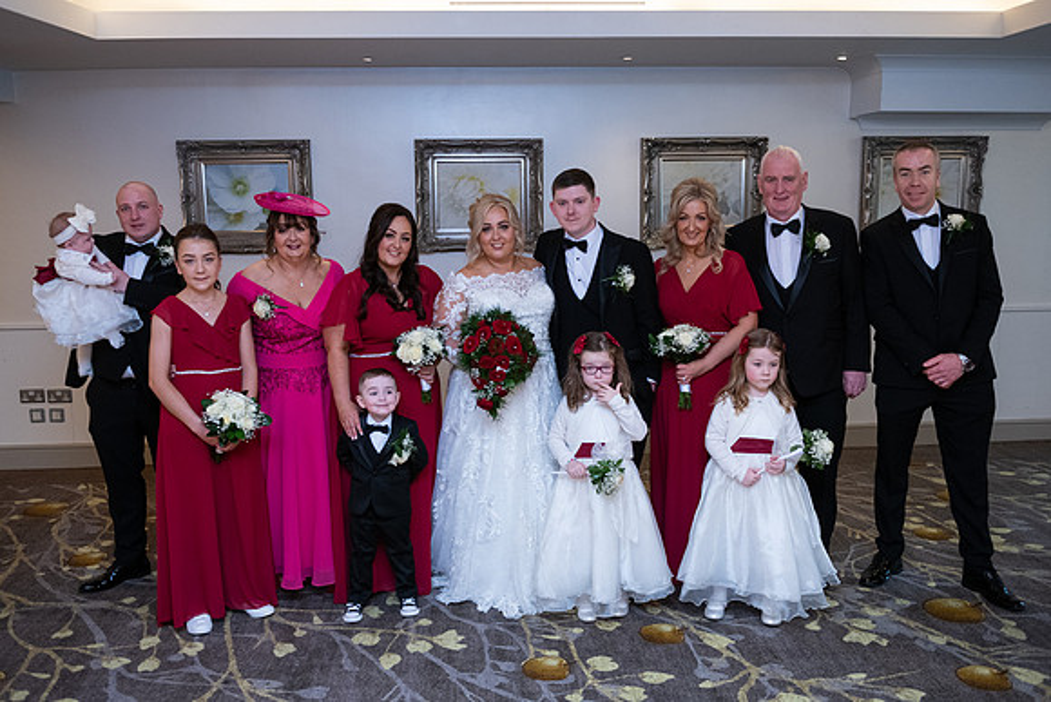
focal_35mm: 31
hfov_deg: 60.2
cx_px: 524
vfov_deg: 42.3
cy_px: 347
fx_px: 906
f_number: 3.5
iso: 1000
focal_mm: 29
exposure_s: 1/160
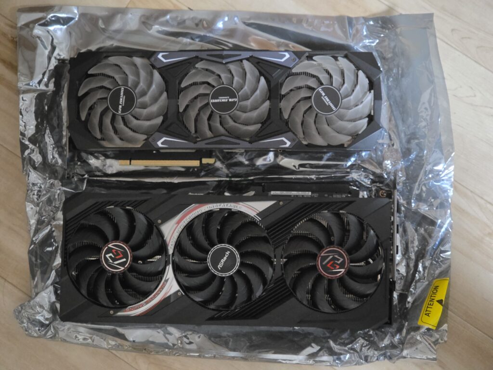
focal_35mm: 69
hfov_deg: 28.2
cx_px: 246
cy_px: 185
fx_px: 983
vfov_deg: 21.3
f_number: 2.4
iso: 1600
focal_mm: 7
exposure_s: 1/25
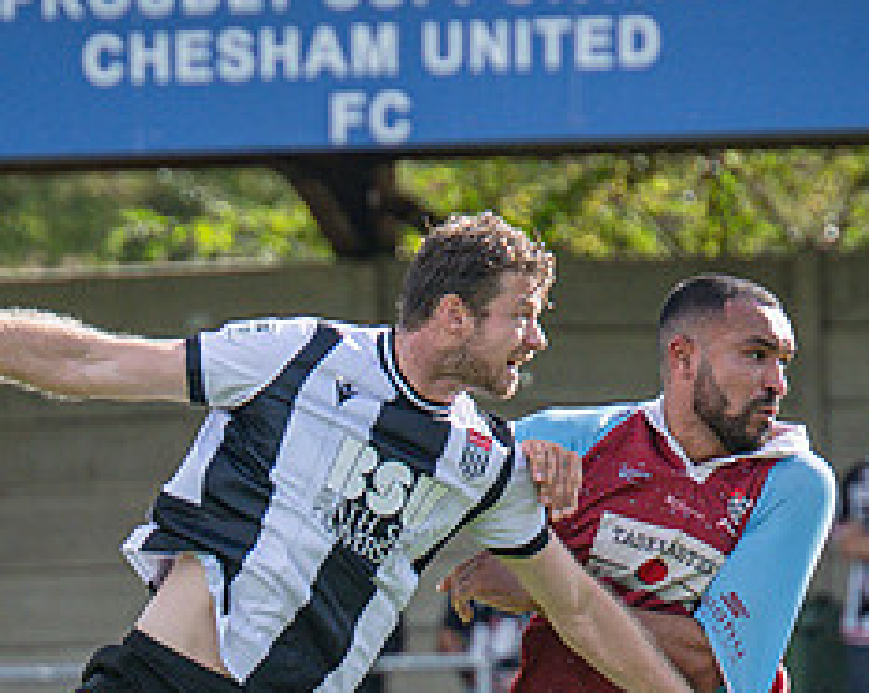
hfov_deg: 2.2
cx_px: 393
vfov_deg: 1.8
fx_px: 22228
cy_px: 671
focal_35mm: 865
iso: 200
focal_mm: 155
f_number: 4
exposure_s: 1/1250
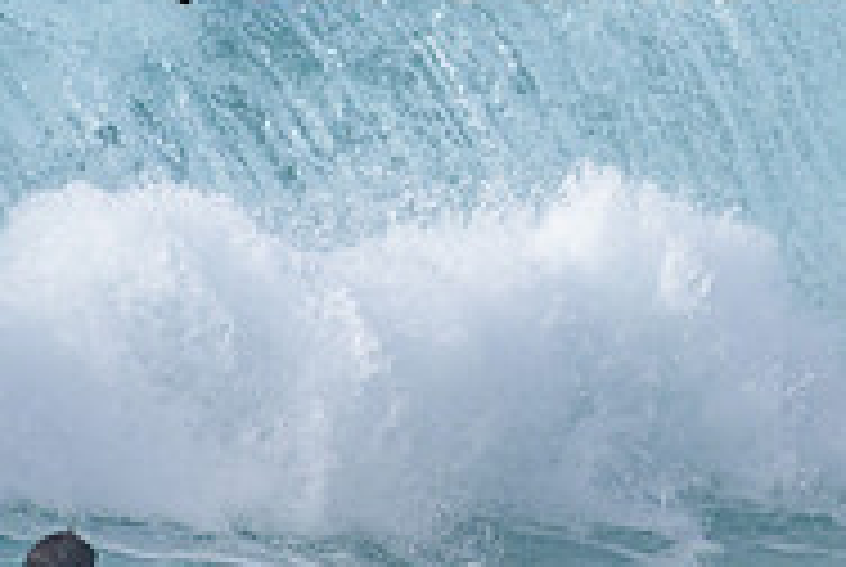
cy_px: -106
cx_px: 621
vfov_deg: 0.4
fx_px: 72446
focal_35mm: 3078
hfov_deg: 0.7
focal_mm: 1000
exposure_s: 1/2000
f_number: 11
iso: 720
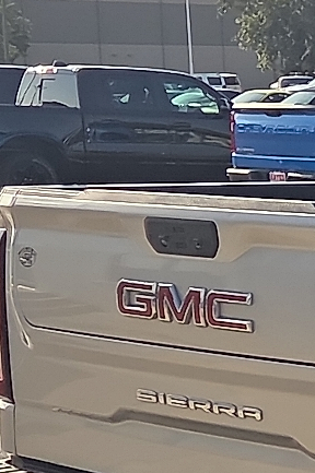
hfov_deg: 8.4
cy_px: 341
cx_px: 755
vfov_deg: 13.7
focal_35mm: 150
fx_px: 1972
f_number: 1.8
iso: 25
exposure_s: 1/2500
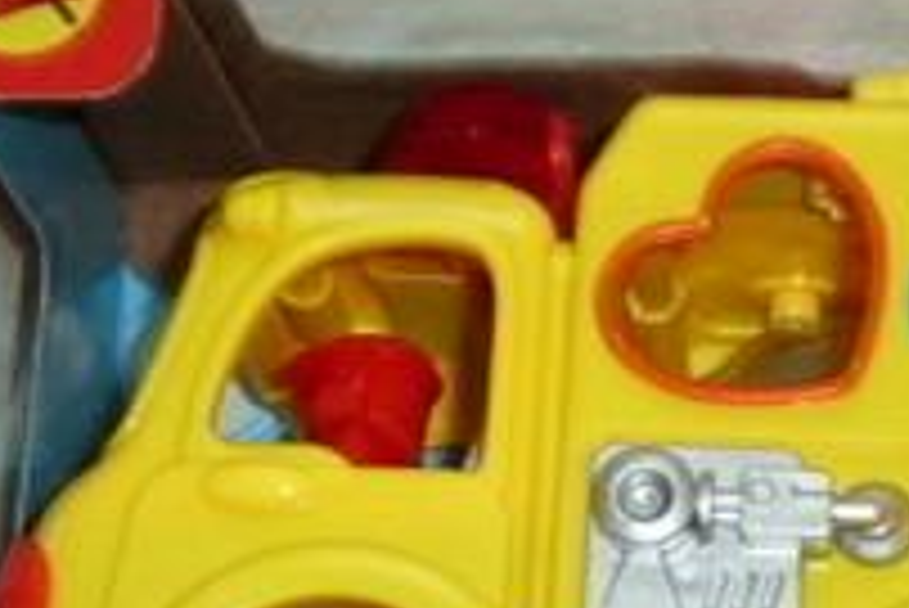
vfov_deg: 10.1
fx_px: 3436
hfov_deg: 15.0
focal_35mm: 136
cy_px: 477
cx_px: 729
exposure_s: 1/125
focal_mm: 10.5
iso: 64
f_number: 3.7
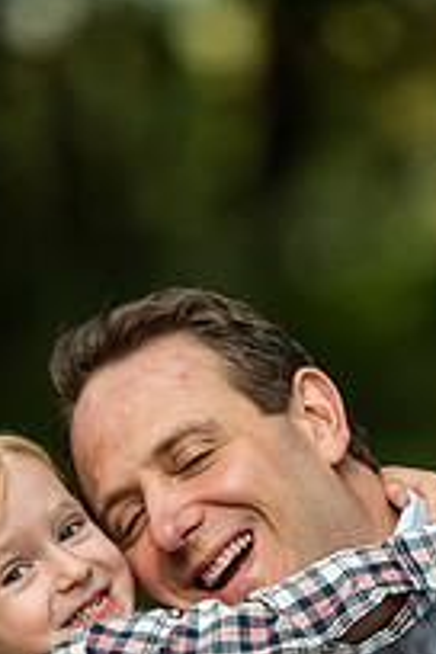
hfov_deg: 3.1
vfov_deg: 4.7
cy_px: 580
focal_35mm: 441
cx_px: 247
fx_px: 8011
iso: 1250
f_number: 3.2
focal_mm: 200
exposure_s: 1/320
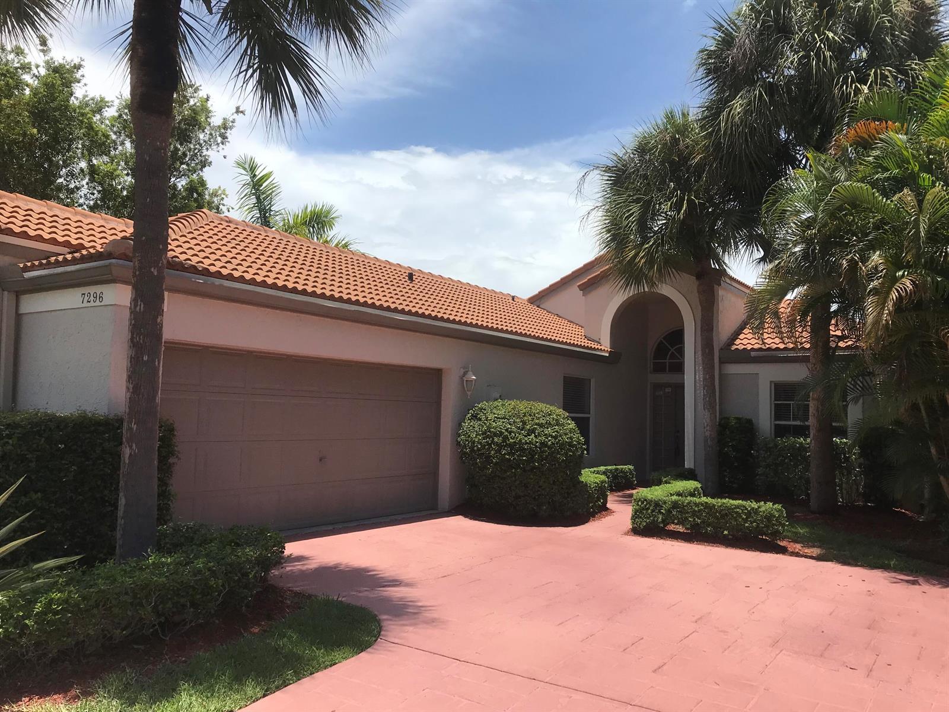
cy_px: 356
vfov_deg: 49.7
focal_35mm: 28
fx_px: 768
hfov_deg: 63.4
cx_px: 474
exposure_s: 1/3096
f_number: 1.8
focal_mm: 3.99
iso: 20
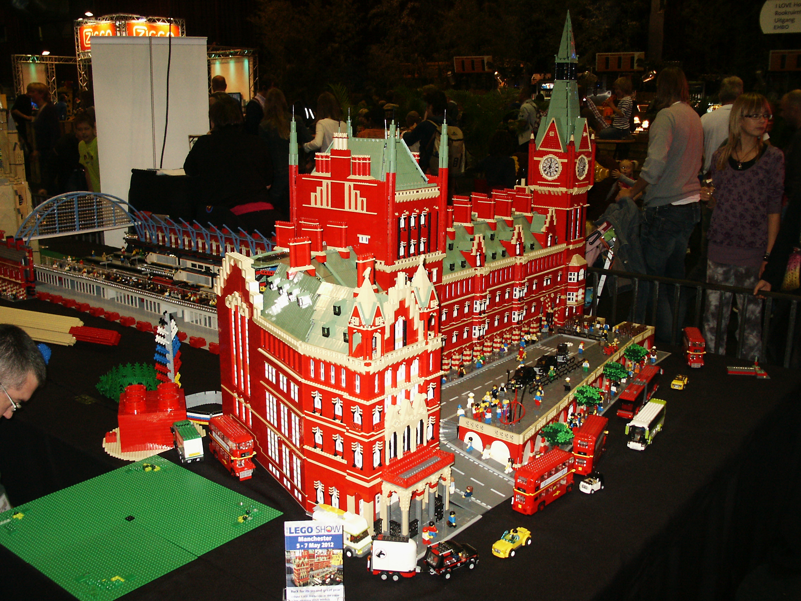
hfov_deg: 52.6
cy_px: 300
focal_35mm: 35
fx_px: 810
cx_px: 400
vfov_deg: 40.7
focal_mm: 7.18
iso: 200
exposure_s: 1/45
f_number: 3
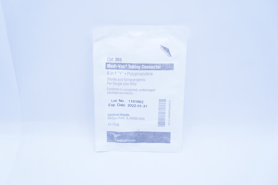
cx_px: 137
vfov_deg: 26.7
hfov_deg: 39.2
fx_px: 390
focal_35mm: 51
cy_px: 94
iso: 800
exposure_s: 1/200
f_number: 5
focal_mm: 33
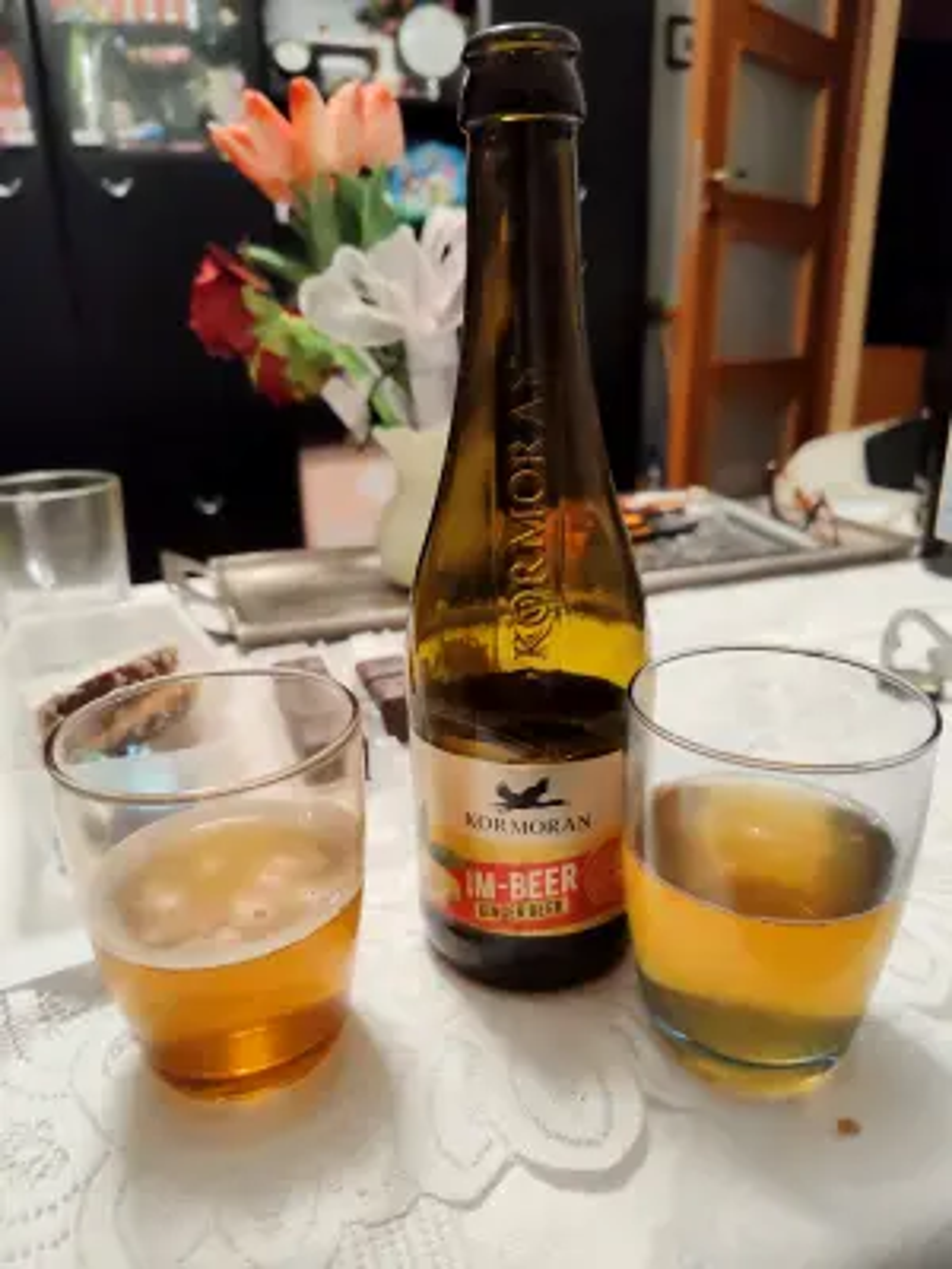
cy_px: 634
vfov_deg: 73.9
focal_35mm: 23
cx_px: 476
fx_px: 843
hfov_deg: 58.9
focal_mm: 5.56
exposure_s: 1/50
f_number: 1.88
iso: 1705
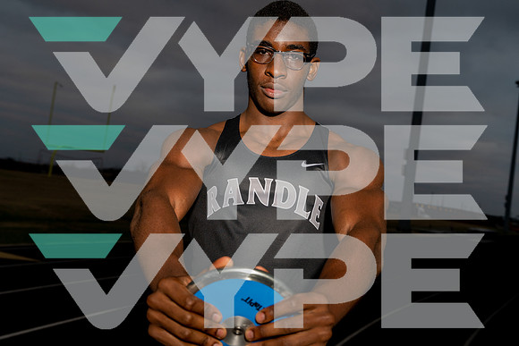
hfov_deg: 47.4
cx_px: 260
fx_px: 591
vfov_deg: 32.6
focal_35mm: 41
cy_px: 173
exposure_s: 1/200
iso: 400
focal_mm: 41
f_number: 5.6
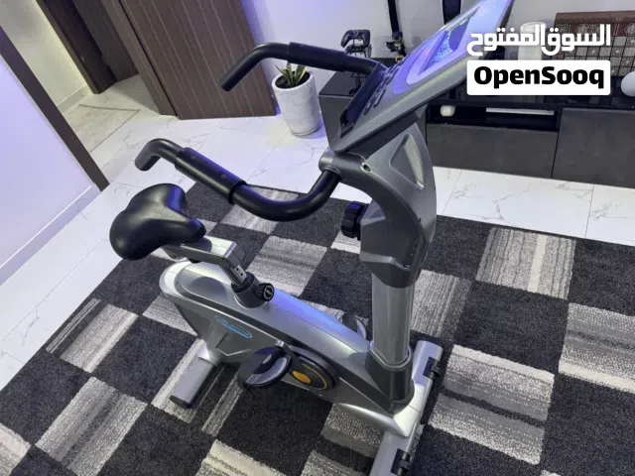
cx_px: 318
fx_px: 440
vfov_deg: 56.8
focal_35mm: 24
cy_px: 238
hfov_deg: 71.6
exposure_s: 1/49
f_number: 1.78
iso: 800
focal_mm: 6.76
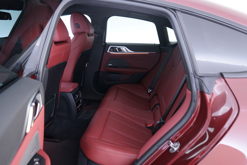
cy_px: 82
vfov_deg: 46.4
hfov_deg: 65.5
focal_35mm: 28
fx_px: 192
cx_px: 124
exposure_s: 1/13
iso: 2000
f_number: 3.5
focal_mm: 28
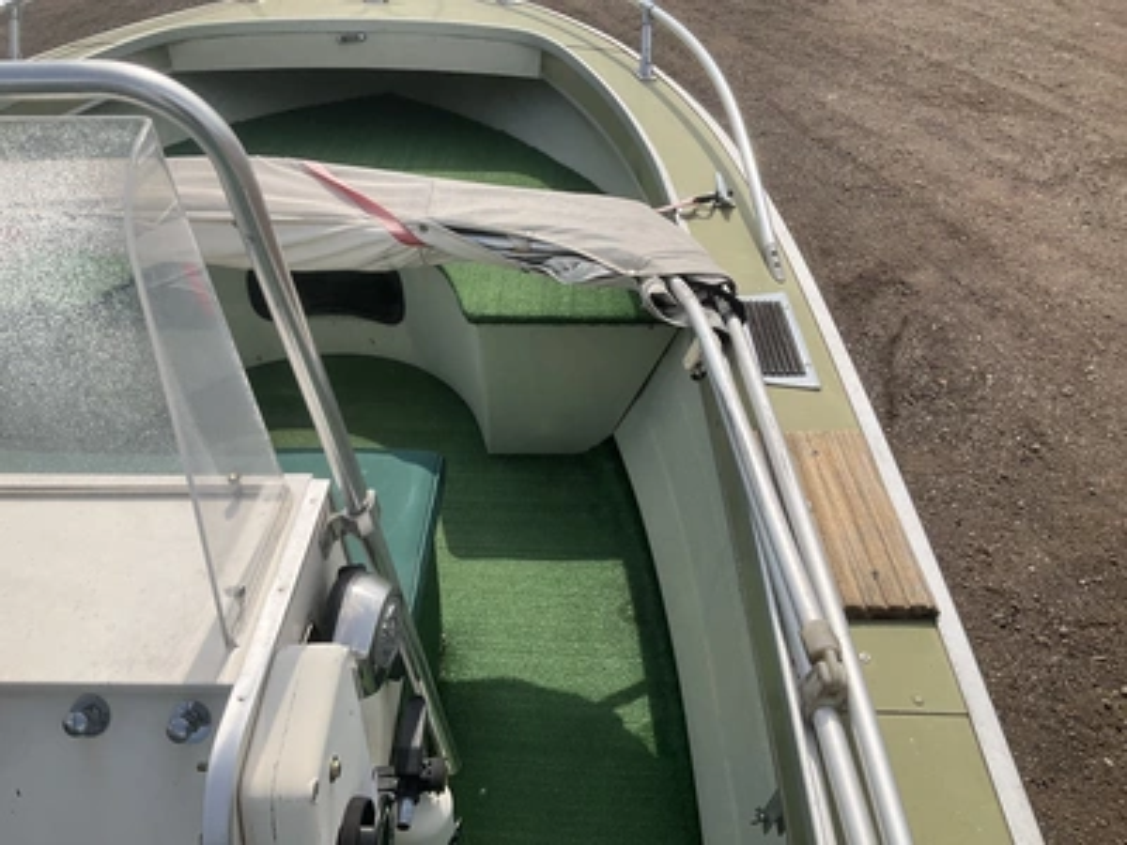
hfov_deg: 61.7
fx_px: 944
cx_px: 564
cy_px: 422
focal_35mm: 29
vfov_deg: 48.2
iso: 25
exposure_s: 1/2427
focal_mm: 3
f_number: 1.8
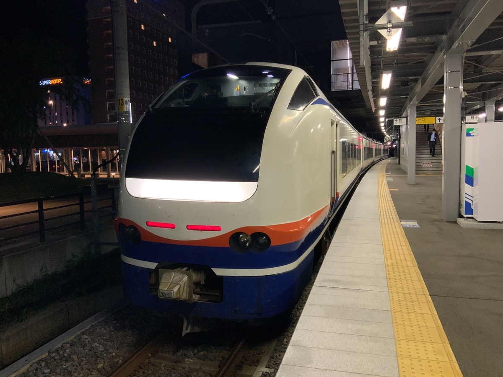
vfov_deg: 48.2
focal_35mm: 29
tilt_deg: -5.2
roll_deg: +1.5
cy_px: 188
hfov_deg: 61.7
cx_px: 252
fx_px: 421
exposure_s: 1/60
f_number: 1.8
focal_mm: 3
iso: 200
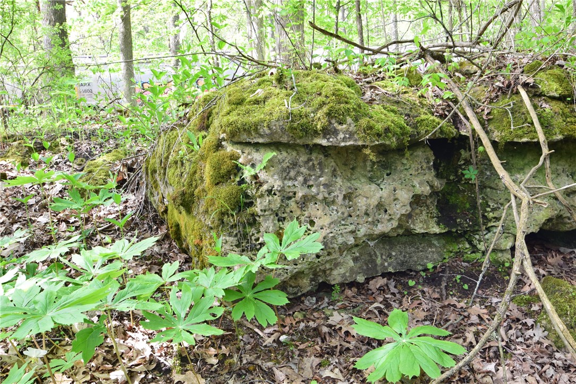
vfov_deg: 43.7
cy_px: 192
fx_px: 480
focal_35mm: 30
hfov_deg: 61.9
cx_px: 288
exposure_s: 1/60
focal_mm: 20
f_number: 8
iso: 450
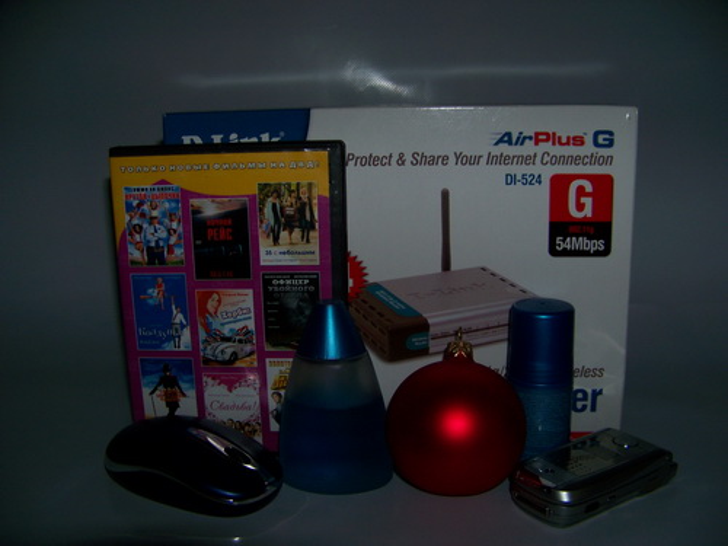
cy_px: 273
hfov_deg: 51.4
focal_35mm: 36
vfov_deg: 39.7
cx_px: 364
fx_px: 757
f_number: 2.8
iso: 100
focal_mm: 5.85
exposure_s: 1/30
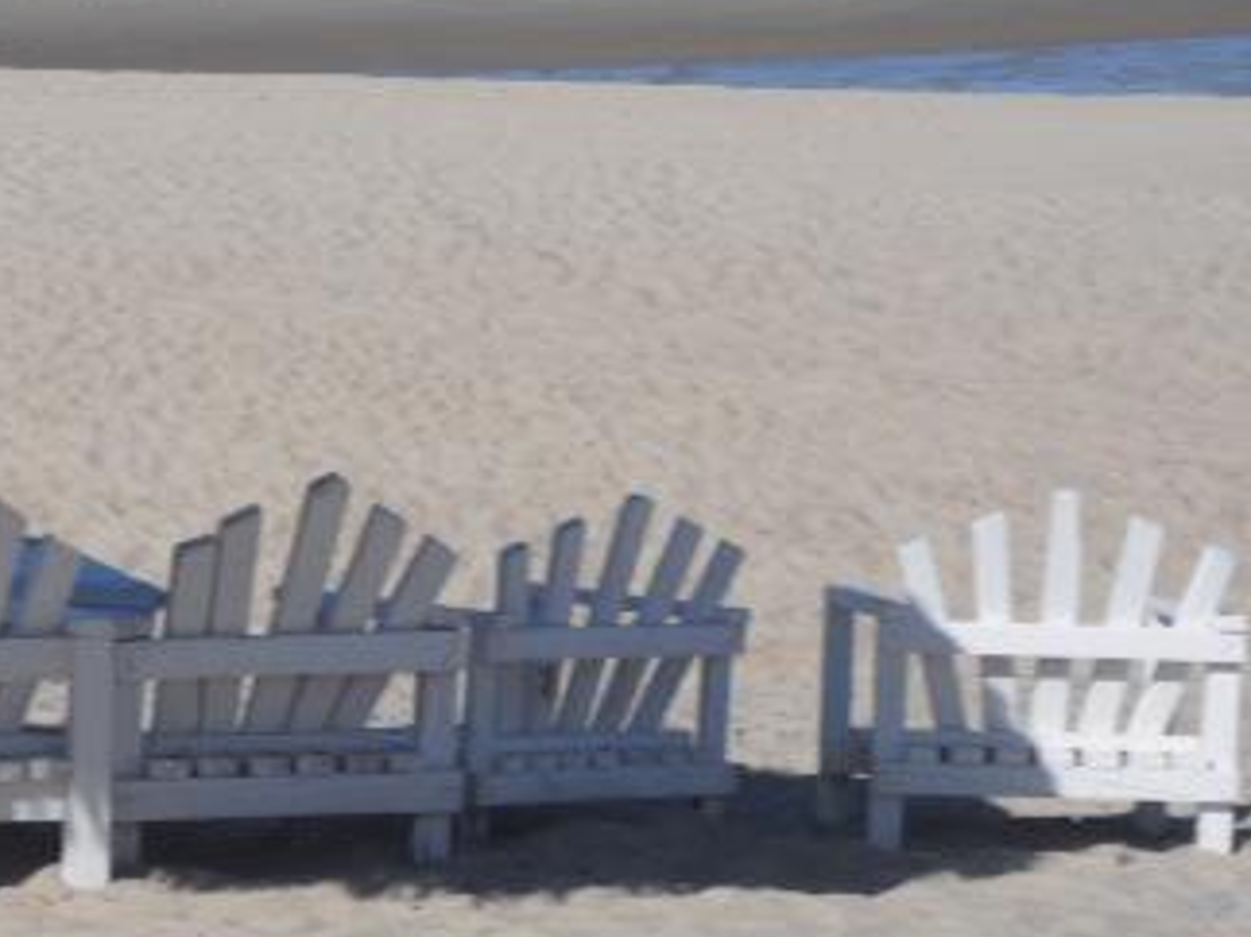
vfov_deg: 7.0
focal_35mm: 212
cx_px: 136
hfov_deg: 9.3
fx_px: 7659
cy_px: 503
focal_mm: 18.9
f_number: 14.1
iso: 64
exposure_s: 1/100
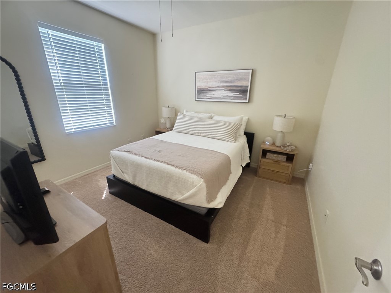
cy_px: 146
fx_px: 158
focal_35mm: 14
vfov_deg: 85.7
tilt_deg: -19.7
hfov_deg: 102.1
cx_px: 196
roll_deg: -1.8
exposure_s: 1/56
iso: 1250
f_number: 2.2
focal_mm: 2.22
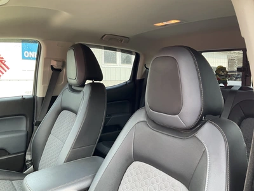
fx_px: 213
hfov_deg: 61.7
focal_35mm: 29
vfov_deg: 48.2
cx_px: 127
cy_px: 96
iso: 32
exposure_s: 1/130
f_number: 1.8
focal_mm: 3
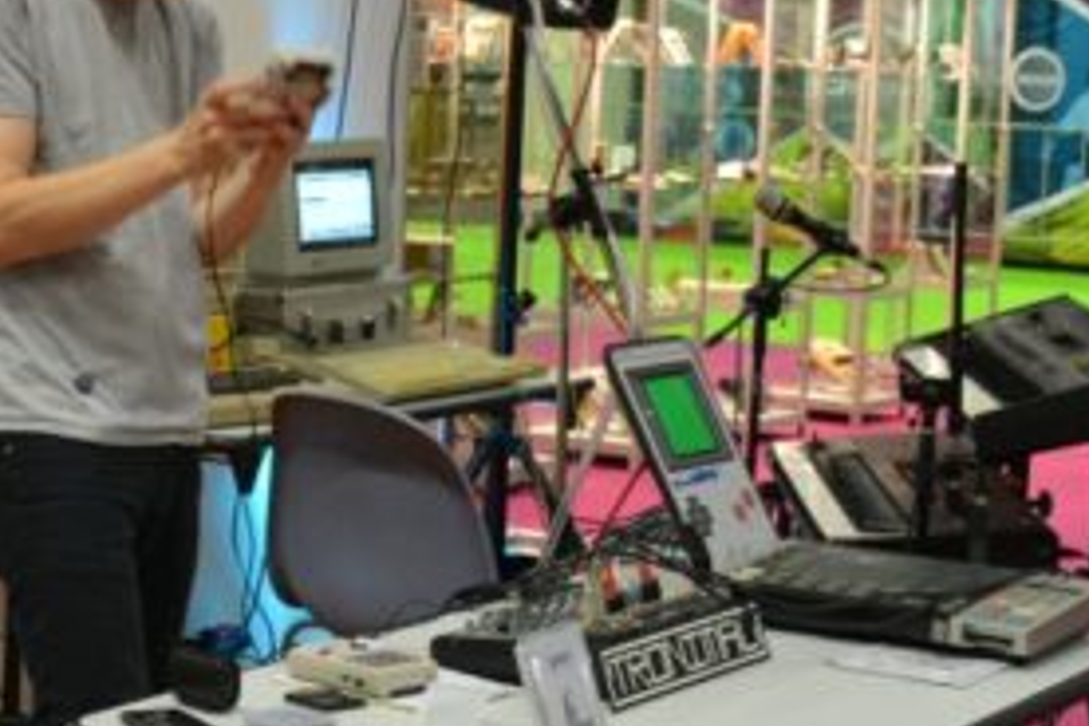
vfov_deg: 13.7
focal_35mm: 100
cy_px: 211
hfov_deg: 20.0
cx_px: 122
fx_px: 3025
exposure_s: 1/30
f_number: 3.5
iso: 900
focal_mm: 18
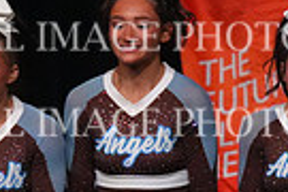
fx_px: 7551
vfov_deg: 1.5
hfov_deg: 2.2
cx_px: 162
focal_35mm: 944
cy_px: 165
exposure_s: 1/1250
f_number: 5.6
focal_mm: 220
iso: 16000
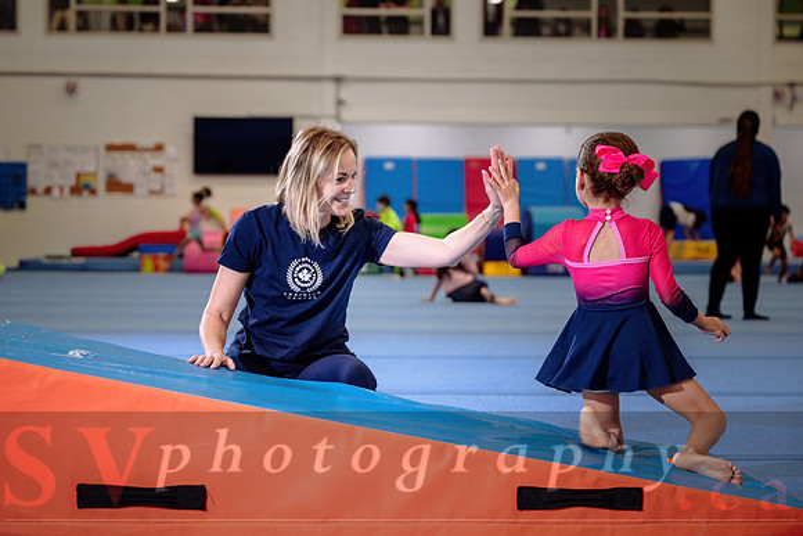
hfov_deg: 26.6
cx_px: 371
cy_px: 285
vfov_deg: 18.0
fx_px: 1695
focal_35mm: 76
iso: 800
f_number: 3.5
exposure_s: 1/160
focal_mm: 70
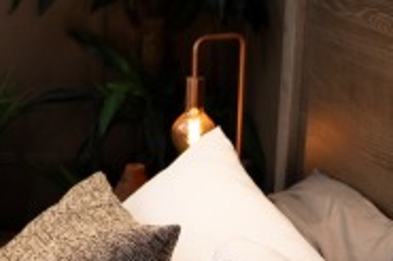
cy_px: 18
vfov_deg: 10.9
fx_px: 1363
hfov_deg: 15.6
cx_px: -115
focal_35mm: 125
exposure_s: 1/160
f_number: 2.8
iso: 640
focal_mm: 33
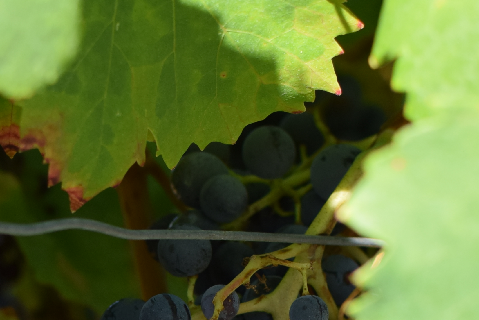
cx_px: 59
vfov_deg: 7.0
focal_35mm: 191
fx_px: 2539
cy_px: 544
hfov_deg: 10.7
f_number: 3.5
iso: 200
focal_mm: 35
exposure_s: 1/1000
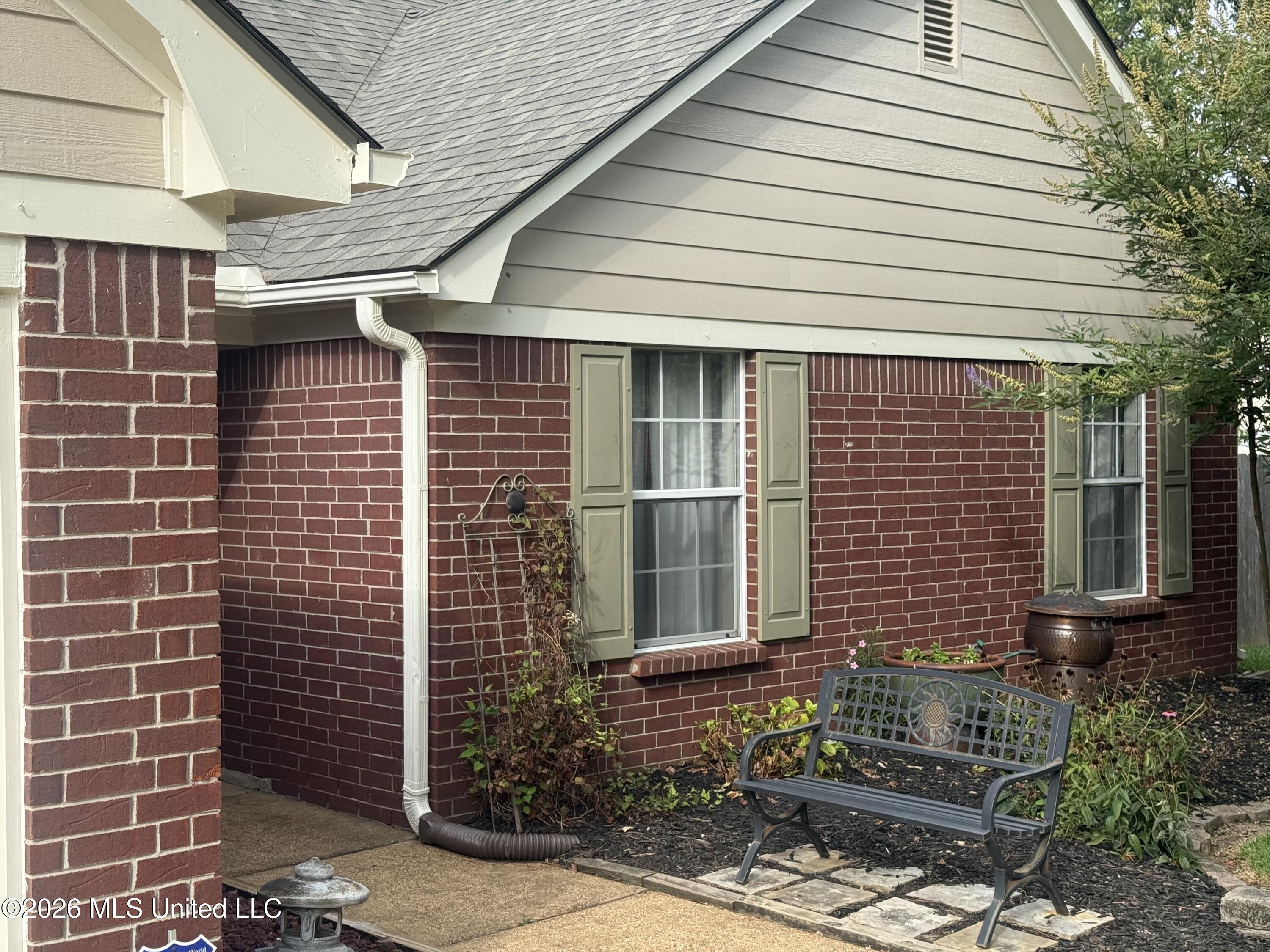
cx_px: 635
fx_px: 1761
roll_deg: +0.4
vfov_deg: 30.3
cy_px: 476
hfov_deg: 39.7
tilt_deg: -1.2
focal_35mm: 48
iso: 64
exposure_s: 1/1167
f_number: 1.78
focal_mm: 6.76
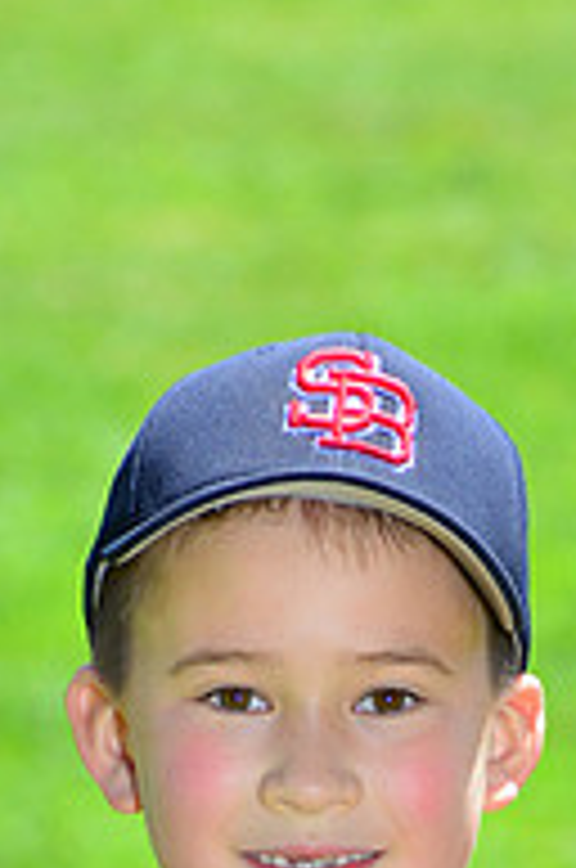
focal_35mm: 482
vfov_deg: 4.3
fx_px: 11609
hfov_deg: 2.8
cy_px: 1138
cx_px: 362
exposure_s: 1/200
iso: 200
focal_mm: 160
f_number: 8
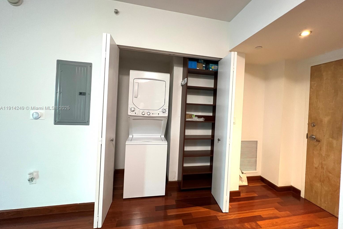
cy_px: 108
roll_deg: -3.3
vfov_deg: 81.1
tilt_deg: -0.6
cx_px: 176
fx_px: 133
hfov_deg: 104.2
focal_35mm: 14
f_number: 1.8
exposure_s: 1/60
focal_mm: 1.57
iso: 400
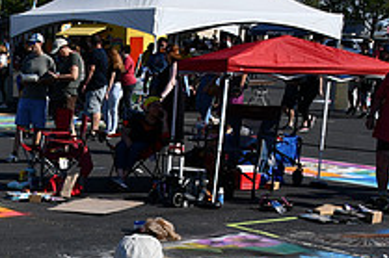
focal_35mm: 75
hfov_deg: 25.3
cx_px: -26
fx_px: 810
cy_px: 346
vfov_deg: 17.0
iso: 100
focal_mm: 18
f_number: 10
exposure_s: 1/400
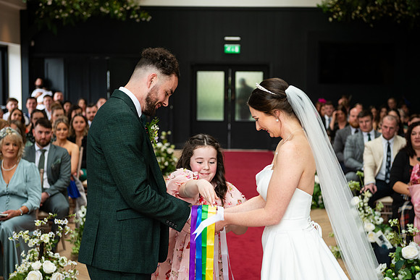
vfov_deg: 21.9
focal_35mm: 62
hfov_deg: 32.4
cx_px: 210
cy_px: 140
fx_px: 723
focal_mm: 62
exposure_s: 1/200
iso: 400
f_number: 3.5
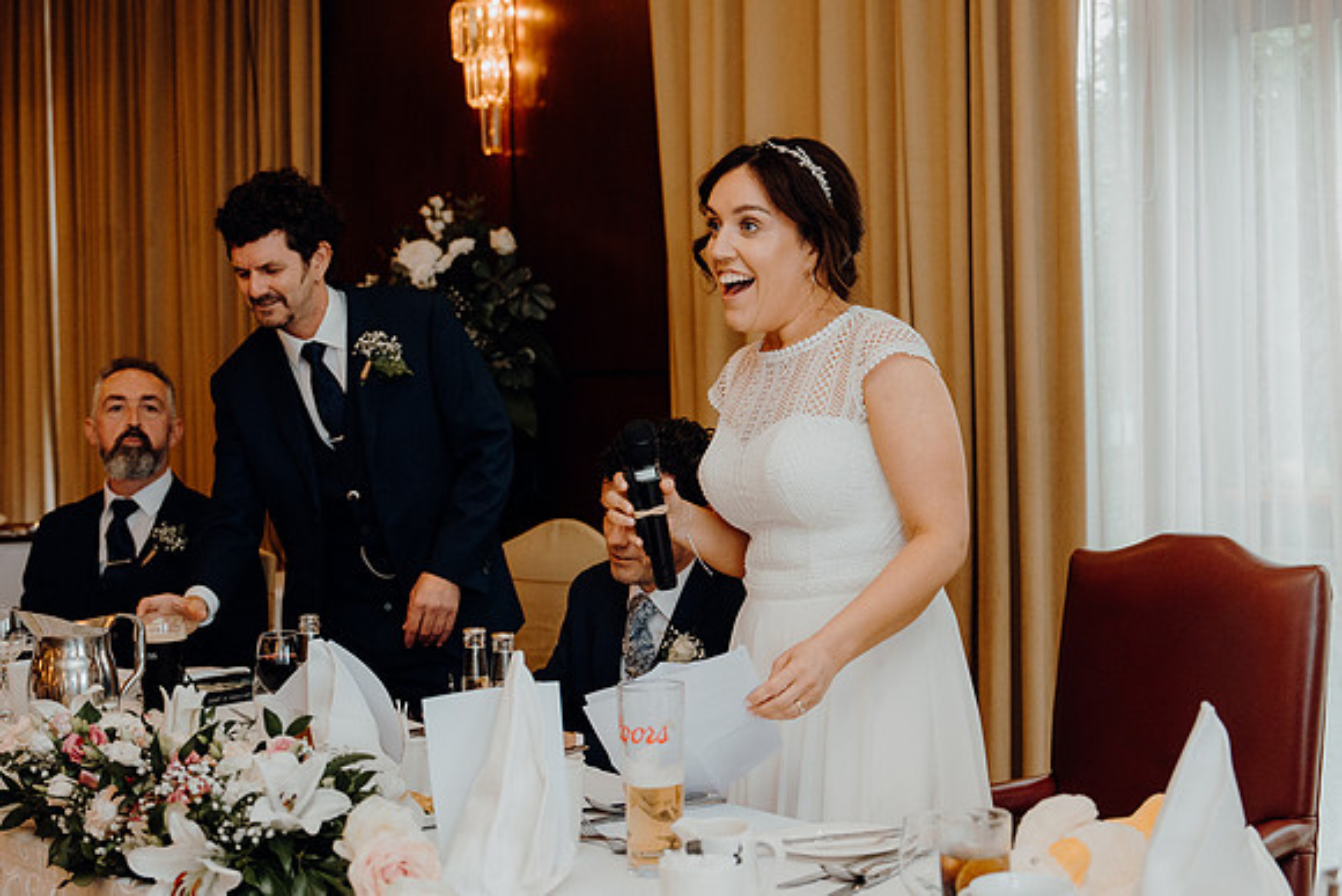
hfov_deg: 35.0
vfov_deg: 23.8
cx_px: 671
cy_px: 448
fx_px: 2125
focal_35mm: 57
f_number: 2.8
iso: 1250
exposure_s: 1/200
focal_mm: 38
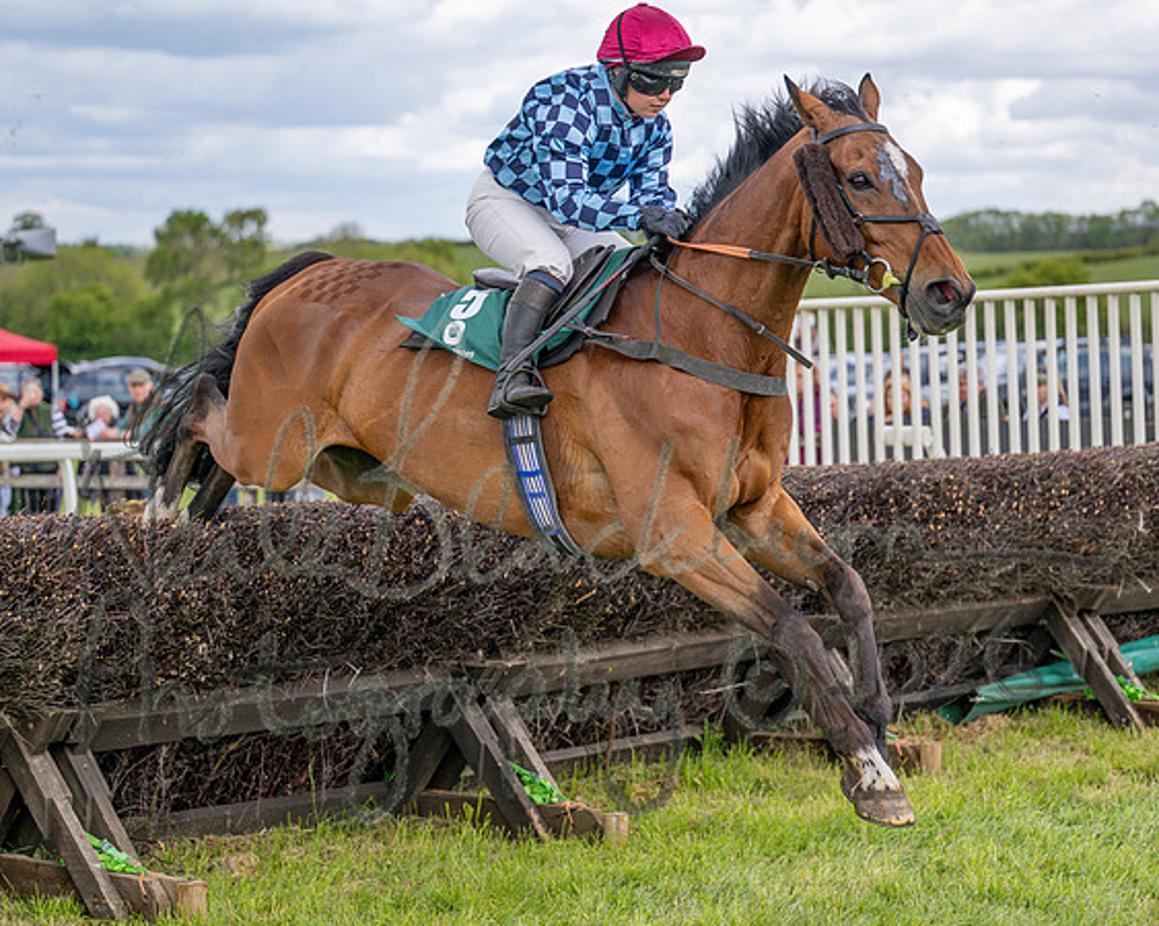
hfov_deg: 22.2
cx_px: 527
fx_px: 2959
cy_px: 507
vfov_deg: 17.8
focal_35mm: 86
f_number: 2.8
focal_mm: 70
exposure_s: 1/2500
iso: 400
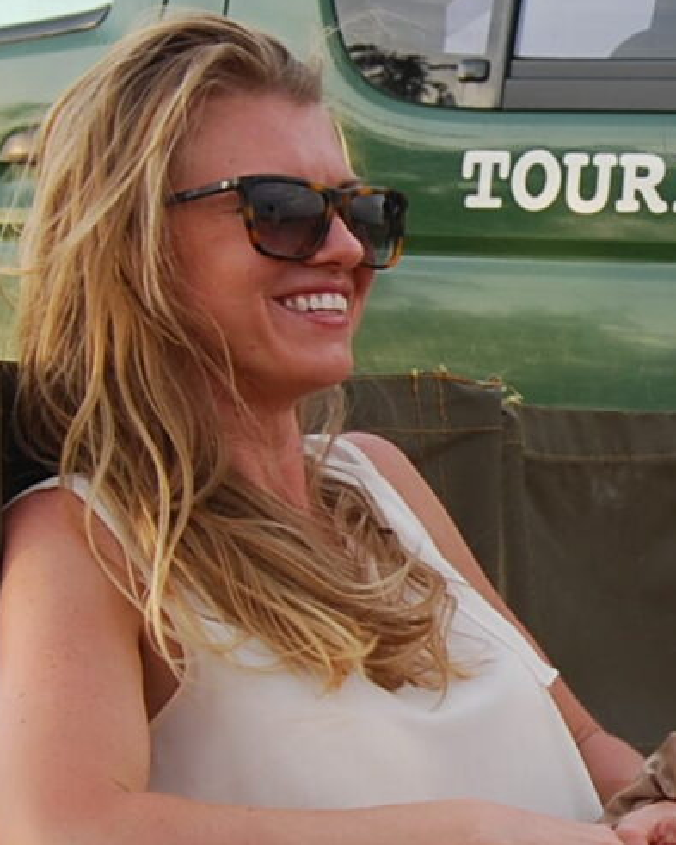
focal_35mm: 147
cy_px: 466
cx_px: 865
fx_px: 3675
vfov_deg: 13.1
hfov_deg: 10.3
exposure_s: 1/125
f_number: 5.6
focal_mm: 20
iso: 100
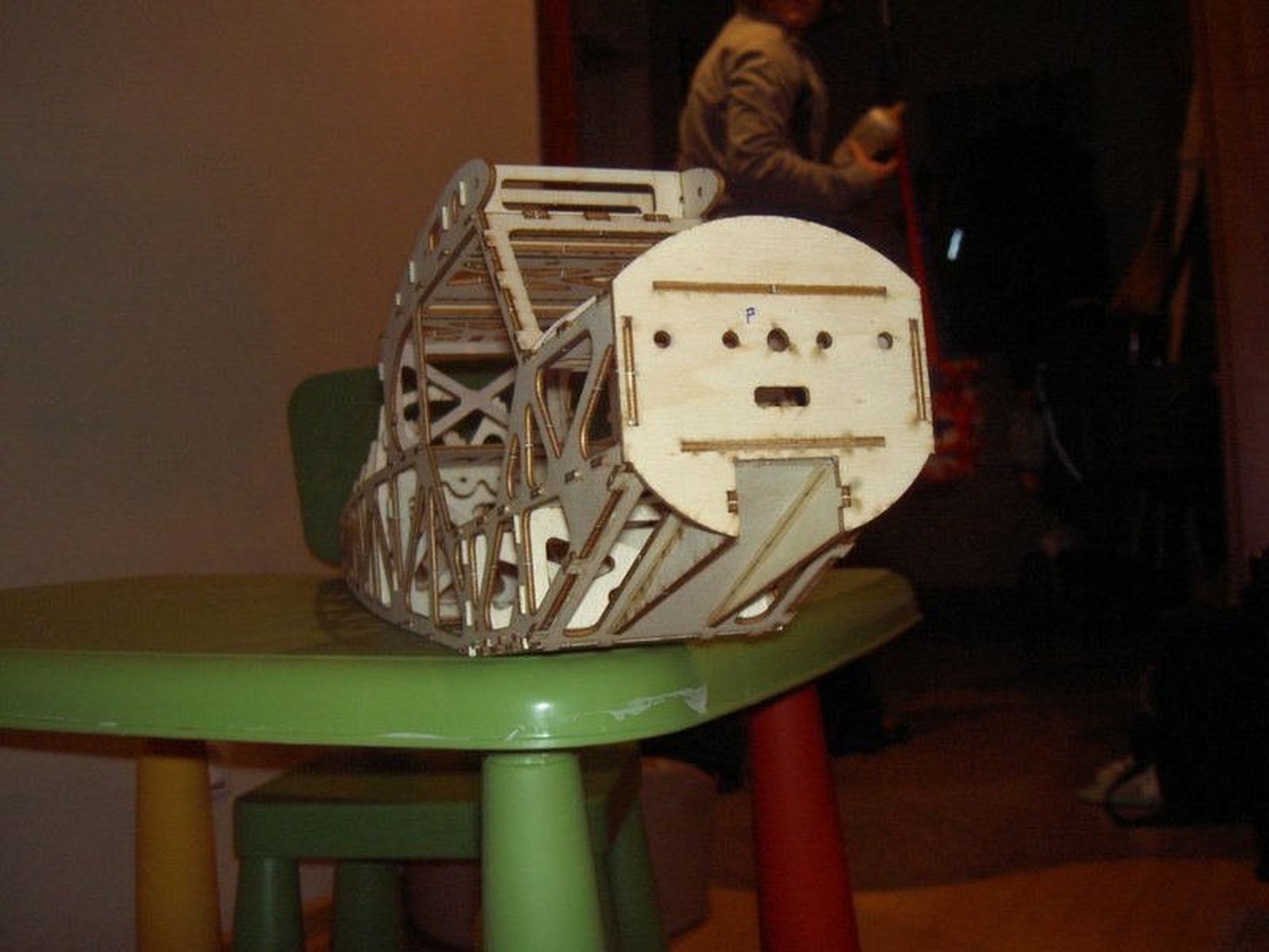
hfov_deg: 47.9
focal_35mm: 39
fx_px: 1430
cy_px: 476
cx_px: 634
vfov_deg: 36.8
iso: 200
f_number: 2.8
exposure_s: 1/60
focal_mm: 8
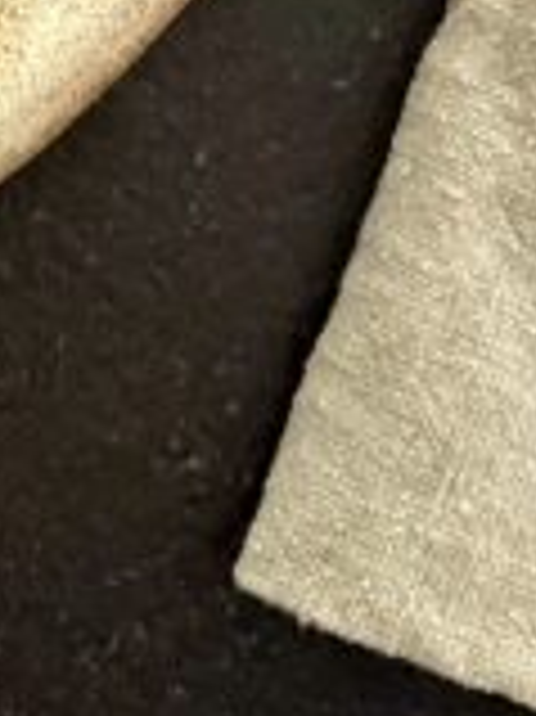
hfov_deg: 9.5
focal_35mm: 155
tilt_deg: -74.0
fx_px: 3204
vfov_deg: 10.8
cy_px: -1000
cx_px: -32
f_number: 1.78
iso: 320
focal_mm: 6.76
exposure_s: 1/60
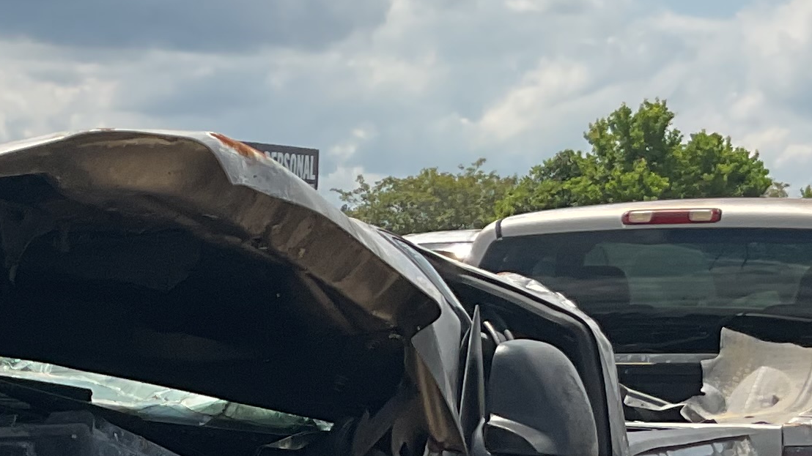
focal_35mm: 115
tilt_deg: -12.1
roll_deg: -0.2
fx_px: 2476
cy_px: 741
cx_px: -18
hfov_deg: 18.1
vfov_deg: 10.1
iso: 16
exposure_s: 1/1848
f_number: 1.8
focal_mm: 3
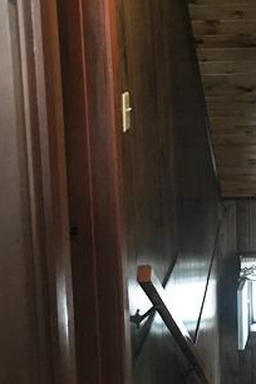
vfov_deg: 31.3
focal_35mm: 63
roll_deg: +2.7
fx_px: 672
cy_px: 95
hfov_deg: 20.8
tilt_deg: -5.8
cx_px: 265
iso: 320
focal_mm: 4.15
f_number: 2.2
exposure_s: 1/15
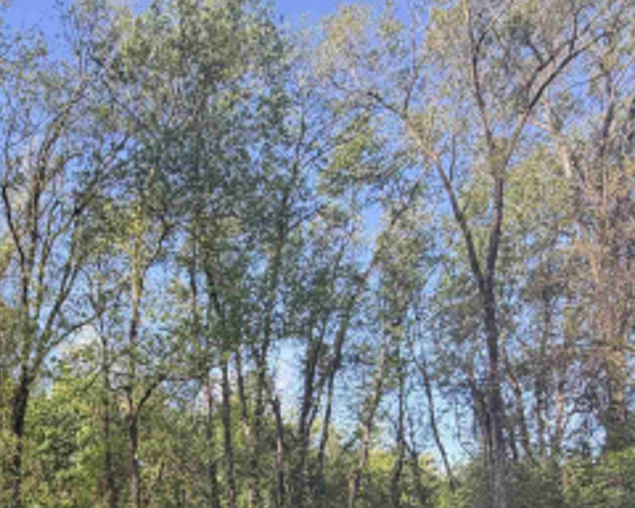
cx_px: 118
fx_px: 714
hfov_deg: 45.3
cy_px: 569
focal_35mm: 38
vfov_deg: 33.7
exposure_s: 1/168
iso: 40
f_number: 2.2
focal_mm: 2.22
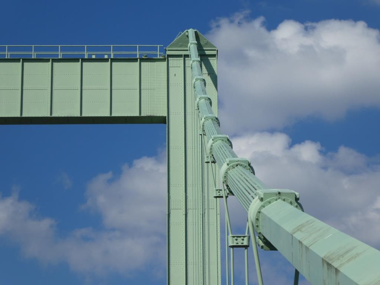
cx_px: 190
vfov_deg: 11.0
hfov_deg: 14.6
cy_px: 142
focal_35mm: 135
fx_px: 1482
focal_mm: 24.2
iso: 80
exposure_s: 1/1000
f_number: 5.3
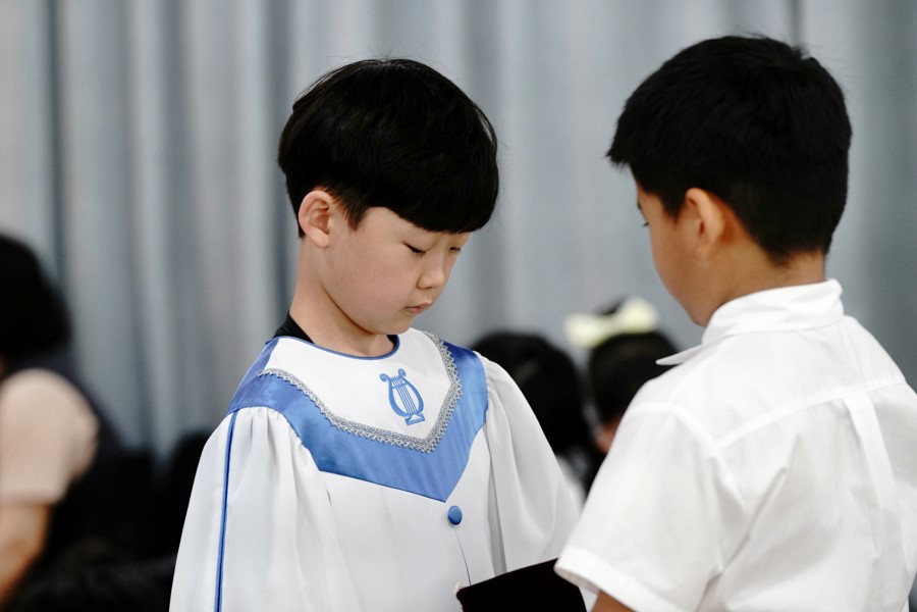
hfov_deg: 10.3
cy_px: 306
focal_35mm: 200
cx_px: 458
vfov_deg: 6.9
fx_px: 5094
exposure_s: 1/160
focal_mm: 200
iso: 2000
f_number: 4.5
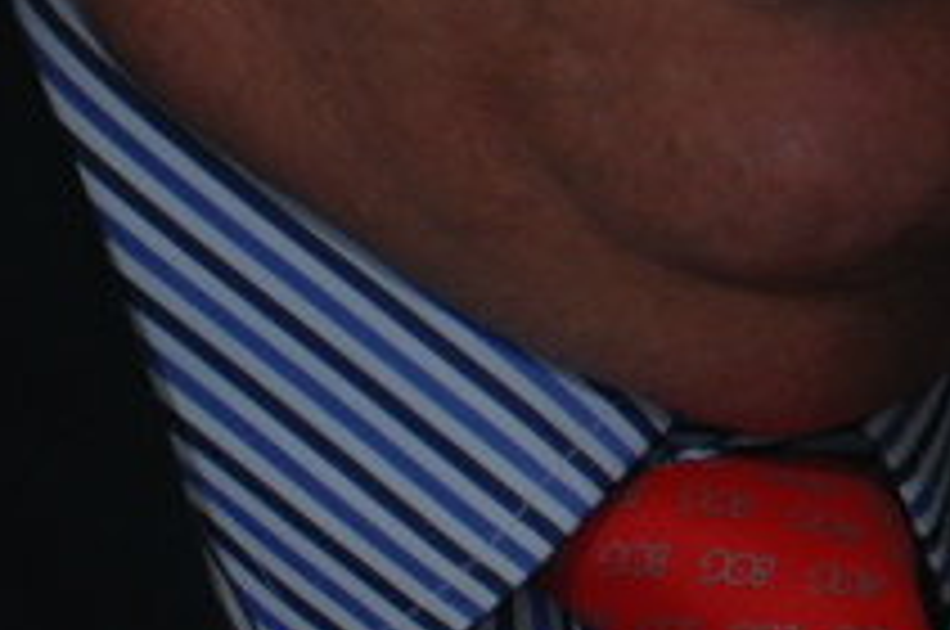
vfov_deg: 2.4
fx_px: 14755
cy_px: -169
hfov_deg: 3.7
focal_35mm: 560
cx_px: 1914
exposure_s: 1/250
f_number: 3.5
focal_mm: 80
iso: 200
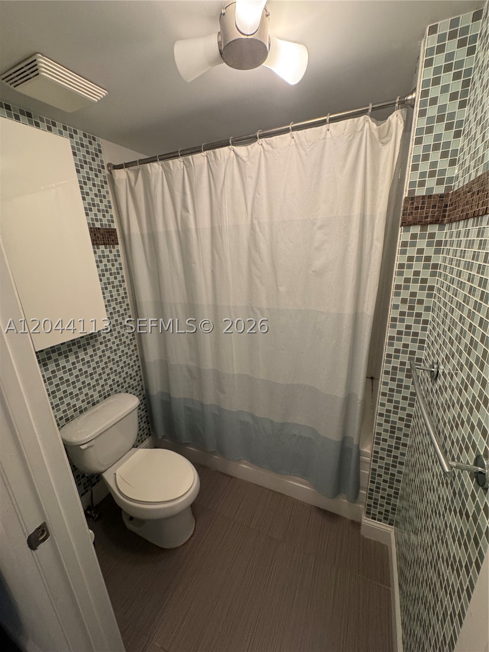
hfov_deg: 85.7
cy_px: 326
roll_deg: +2.8
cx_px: 244
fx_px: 264
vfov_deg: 102.1
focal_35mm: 14
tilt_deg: -17.5
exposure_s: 1/60
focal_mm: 2.22
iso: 320
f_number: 2.2
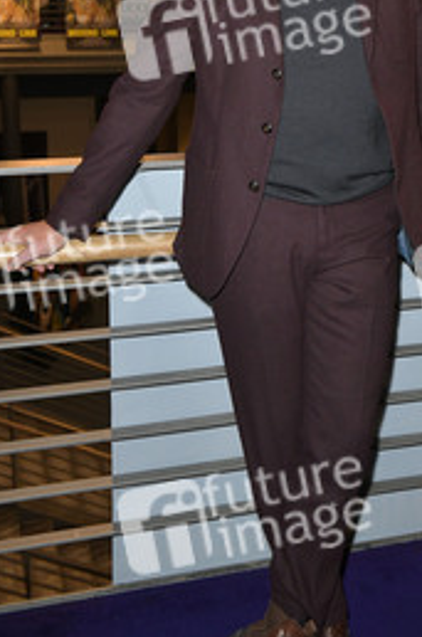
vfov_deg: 33.2
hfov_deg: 22.7
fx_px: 1042
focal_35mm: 59
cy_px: 146
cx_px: 316
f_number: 5.6
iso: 2500
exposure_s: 1/250
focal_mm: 38
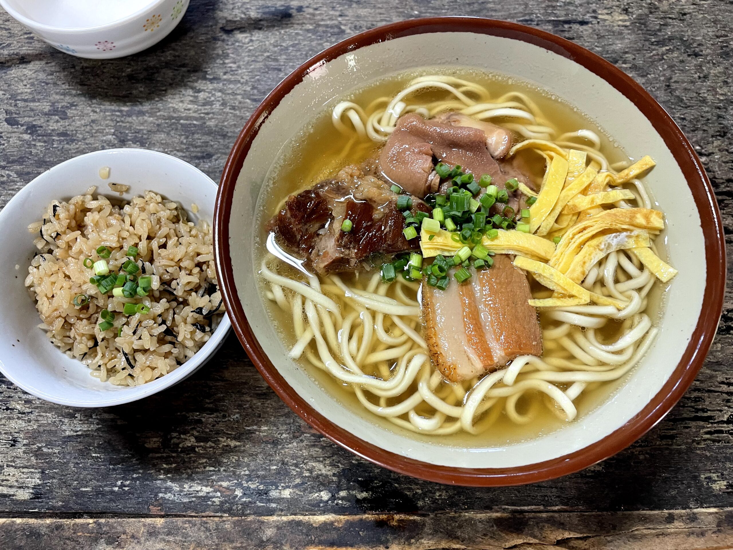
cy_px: 275
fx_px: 551
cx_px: 366
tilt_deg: -69.0
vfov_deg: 53.1
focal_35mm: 26
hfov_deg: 67.3
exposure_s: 1/60
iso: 320
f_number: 1.6
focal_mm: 4.2
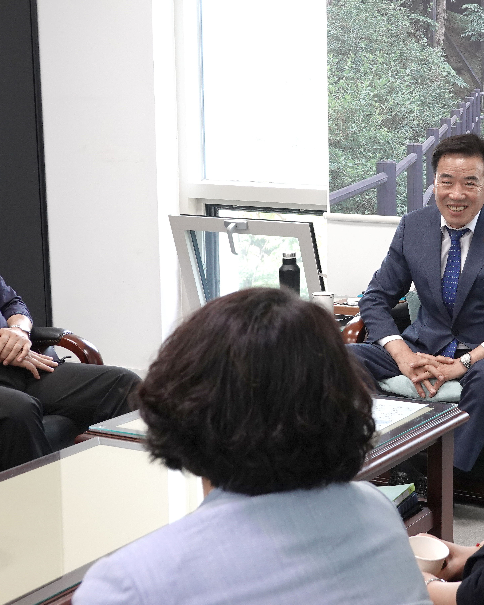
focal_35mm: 68
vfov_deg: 27.9
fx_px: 1218
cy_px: 301
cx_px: 420
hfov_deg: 22.0
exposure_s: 1/50
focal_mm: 18.24
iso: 400
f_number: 4
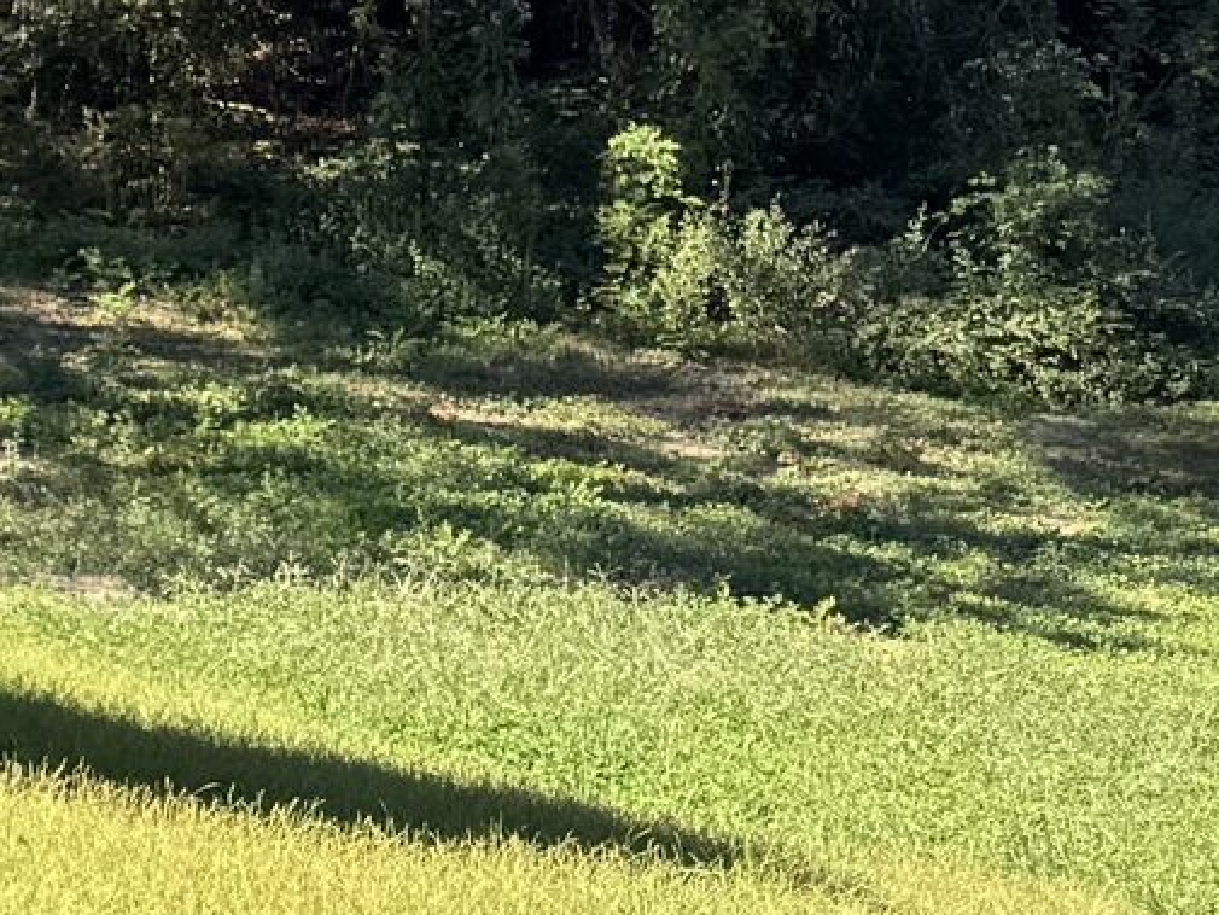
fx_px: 5143
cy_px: 169
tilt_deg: -0.1
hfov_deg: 10.3
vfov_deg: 10.1
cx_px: -2279
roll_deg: -0.3
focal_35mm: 146
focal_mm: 6.76
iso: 80
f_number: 1.78
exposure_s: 1/888
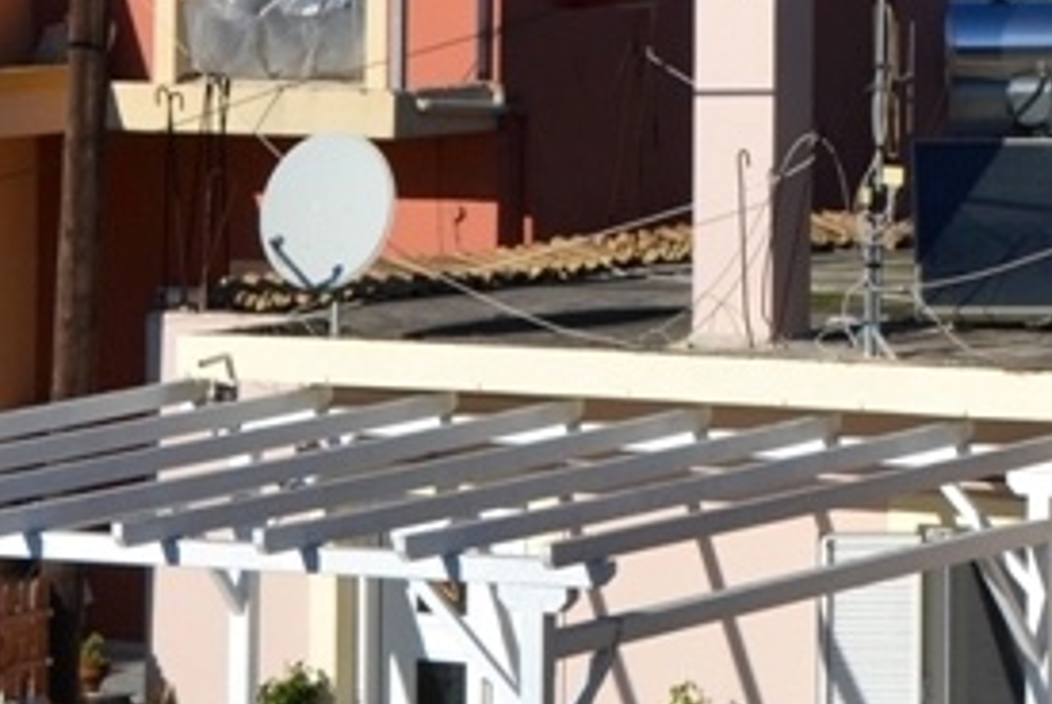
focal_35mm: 307
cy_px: -583
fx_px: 8976
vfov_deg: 4.4
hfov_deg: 6.7
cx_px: 1343
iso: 100
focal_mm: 55
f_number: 8
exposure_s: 1/320
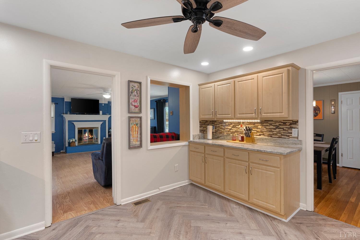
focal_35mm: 17
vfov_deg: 70.5
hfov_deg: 93.3
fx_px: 170
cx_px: 180
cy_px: 120
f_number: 8
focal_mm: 17
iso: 800
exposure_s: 1/3
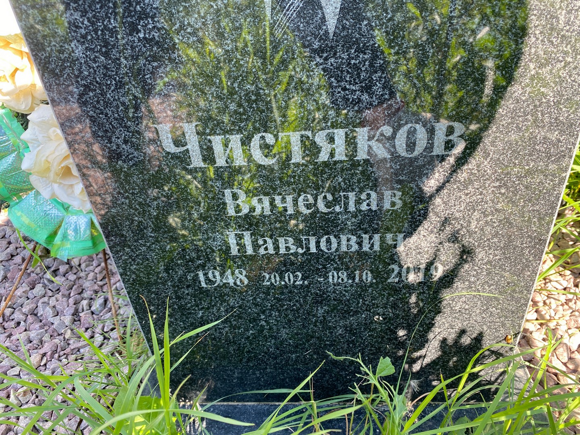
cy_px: 218
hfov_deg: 67.3
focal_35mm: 26
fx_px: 436
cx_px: 290
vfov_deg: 53.1
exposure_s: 1/151
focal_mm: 4.25
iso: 32
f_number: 1.8
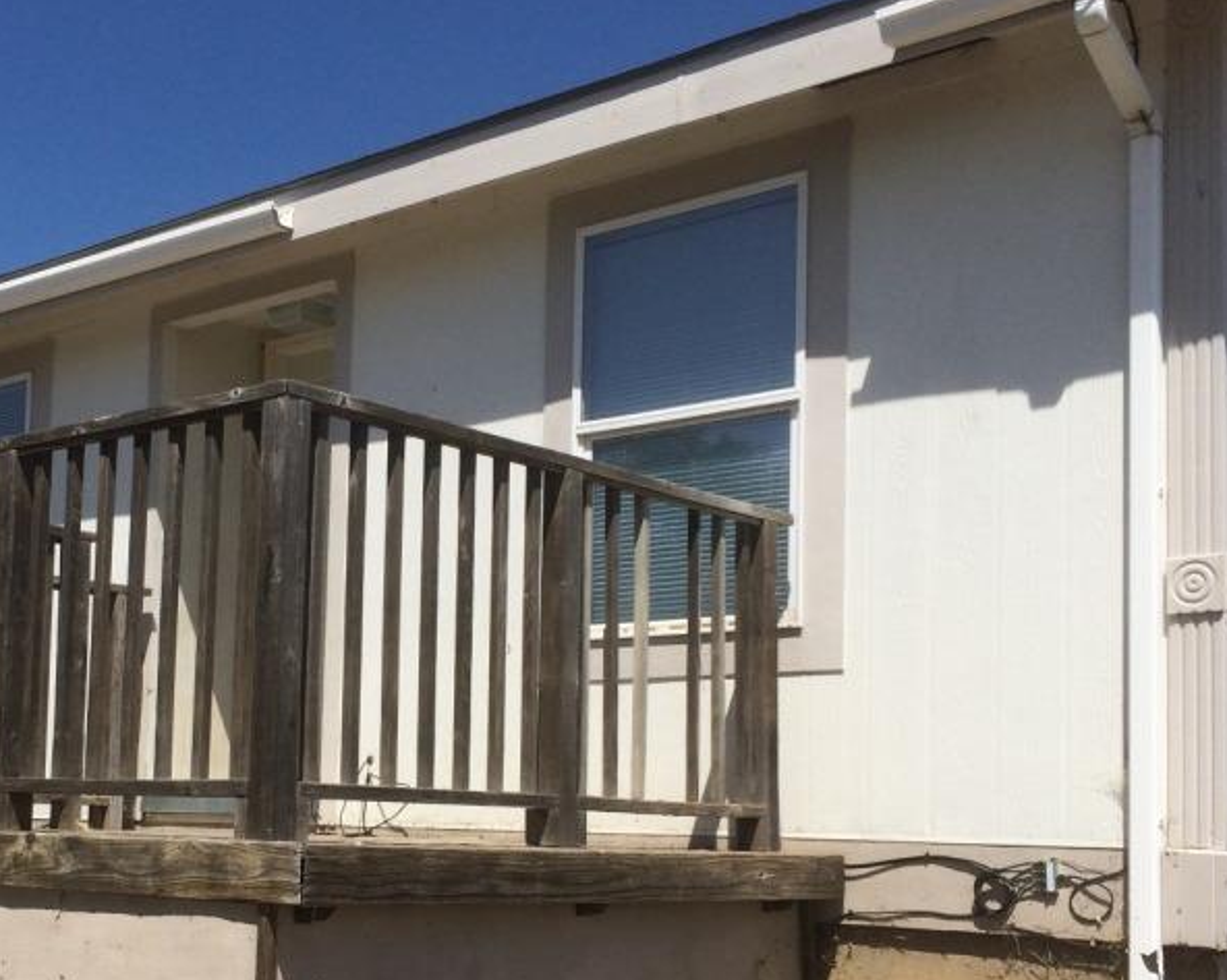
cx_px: 377
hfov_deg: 37.5
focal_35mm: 49
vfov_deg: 30.5
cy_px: 690
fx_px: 1779
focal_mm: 4.15
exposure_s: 1/4115
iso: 40
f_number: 2.2
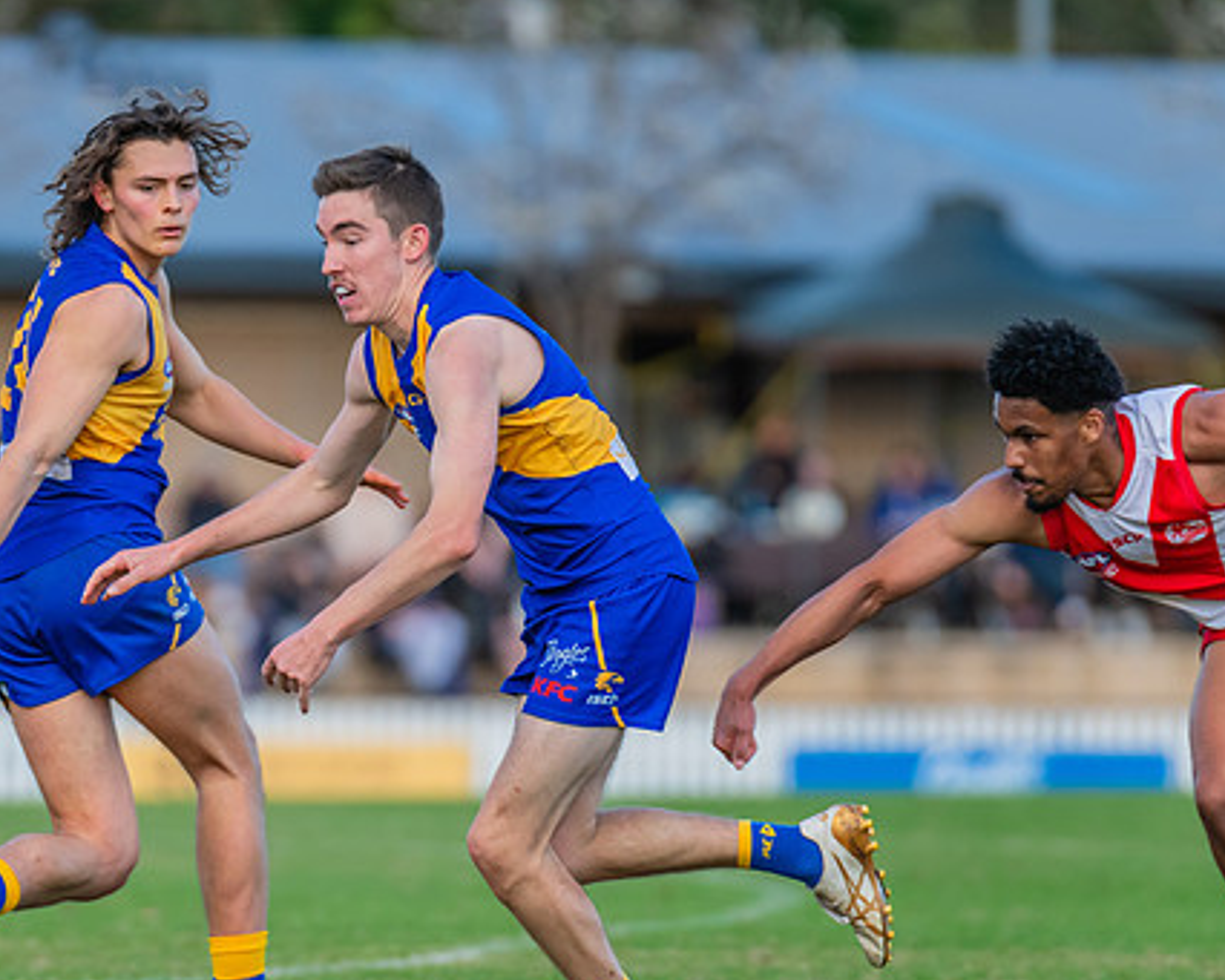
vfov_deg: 2.5
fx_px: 22302
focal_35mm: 615
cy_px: 642
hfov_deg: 3.1
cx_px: 165
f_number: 4.5
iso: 800
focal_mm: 360
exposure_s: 1/1250
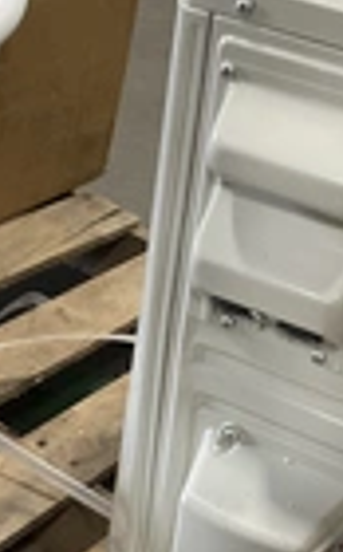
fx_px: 1322
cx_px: 162
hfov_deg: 14.8
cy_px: 398
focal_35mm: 88
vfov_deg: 23.4
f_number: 1.8
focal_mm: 3
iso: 250
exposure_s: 1/60
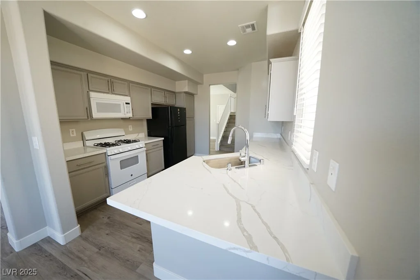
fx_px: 140
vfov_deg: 90.0
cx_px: 210
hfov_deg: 112.6
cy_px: 140
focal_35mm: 12
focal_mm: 12
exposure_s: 1/125
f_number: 6.3
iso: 1600
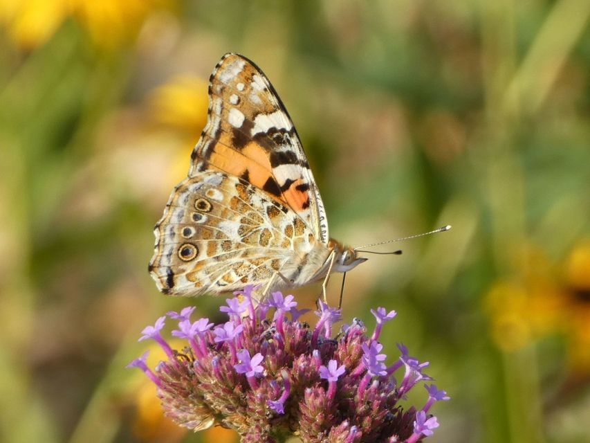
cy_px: 222
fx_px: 7500
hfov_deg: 4.5
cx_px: 295
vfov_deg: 3.4
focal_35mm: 440
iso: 100
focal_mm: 78.8
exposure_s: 1/100
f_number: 5.6
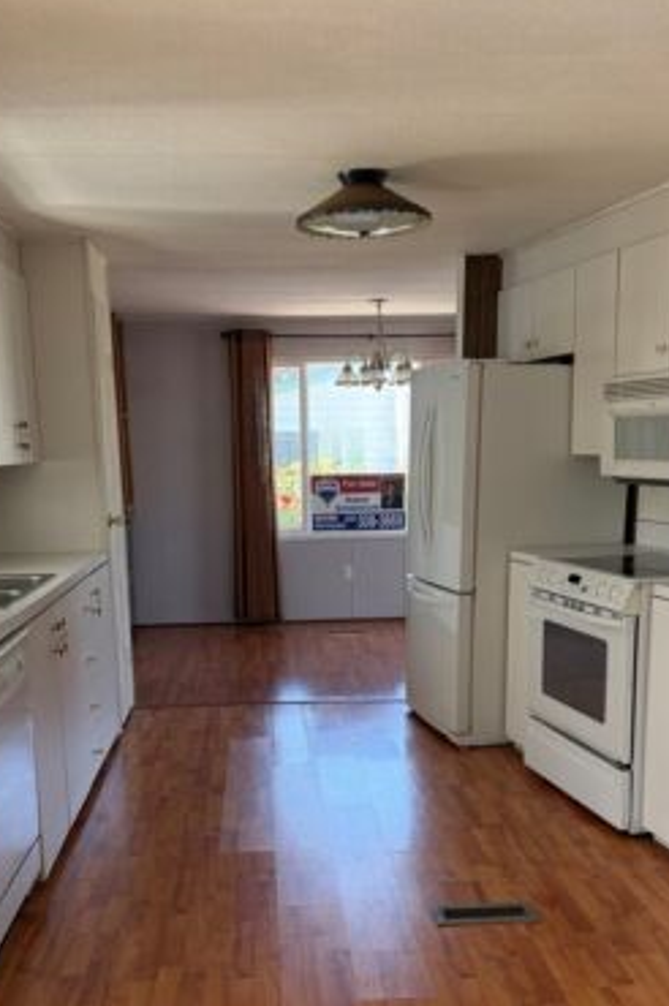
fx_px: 1005
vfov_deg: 52.4
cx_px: 329
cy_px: 646
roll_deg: -0.7
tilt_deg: -10.0
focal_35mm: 36
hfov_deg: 36.8
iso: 200
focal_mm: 6.76
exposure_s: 1/204
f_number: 1.78
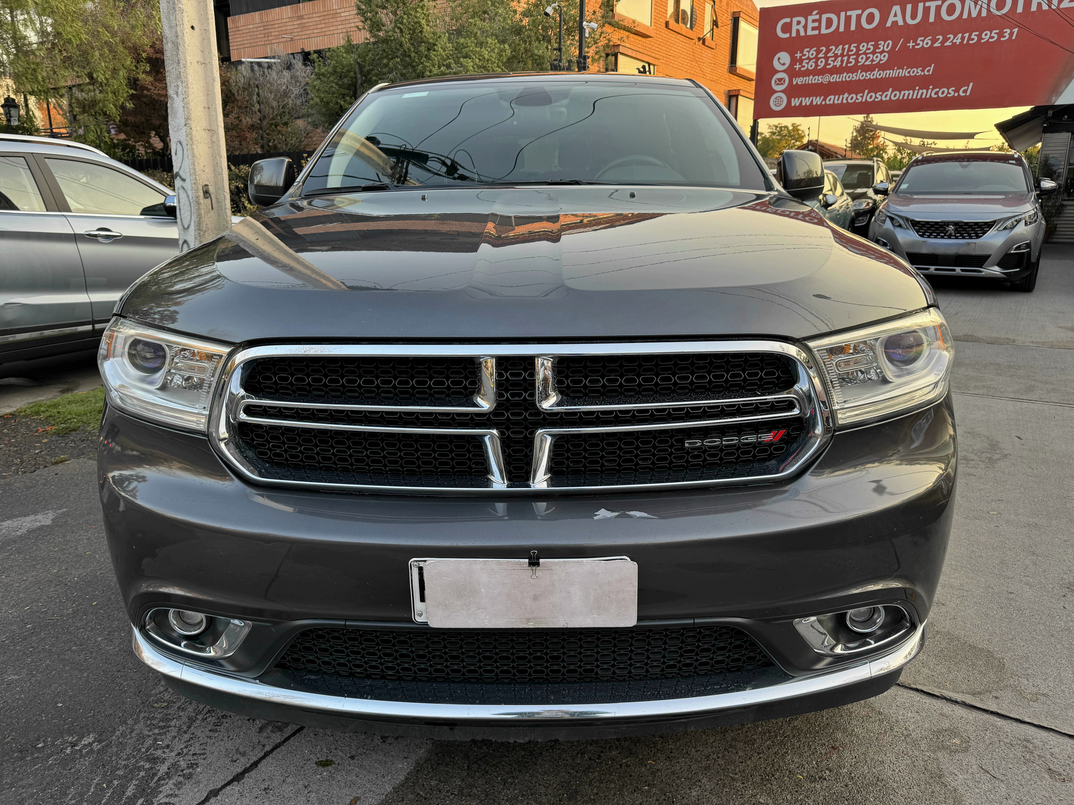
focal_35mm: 24
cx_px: 537
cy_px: 402
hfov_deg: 71.6
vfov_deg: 56.8
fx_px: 745
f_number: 1.78
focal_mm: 6.76
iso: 64
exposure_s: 1/121
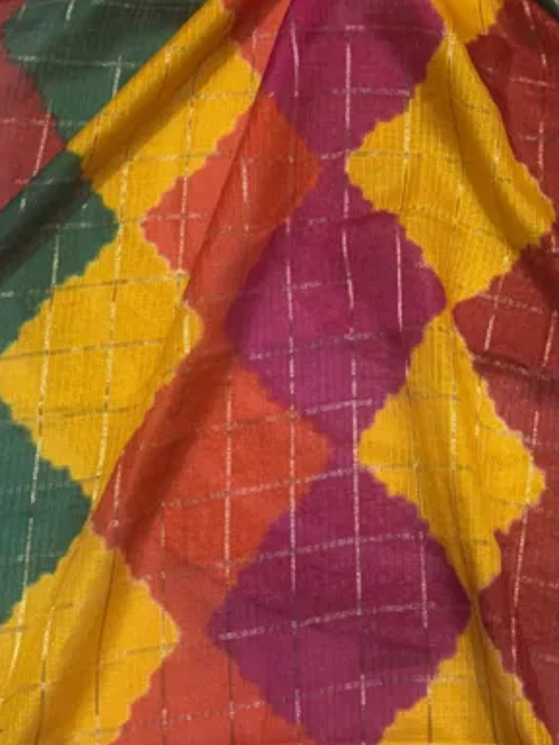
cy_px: 275
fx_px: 1313
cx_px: 464
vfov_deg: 31.5
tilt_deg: -73.9
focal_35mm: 61
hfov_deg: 23.6
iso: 80
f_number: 1.6
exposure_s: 1/100
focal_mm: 5.96
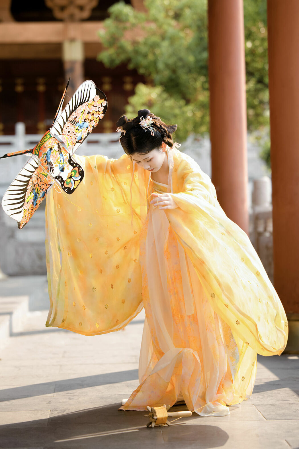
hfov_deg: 13.8
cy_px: 224
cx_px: 150
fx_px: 1233
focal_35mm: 99
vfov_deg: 20.6
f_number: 2.8
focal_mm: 100
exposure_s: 1/500
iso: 100
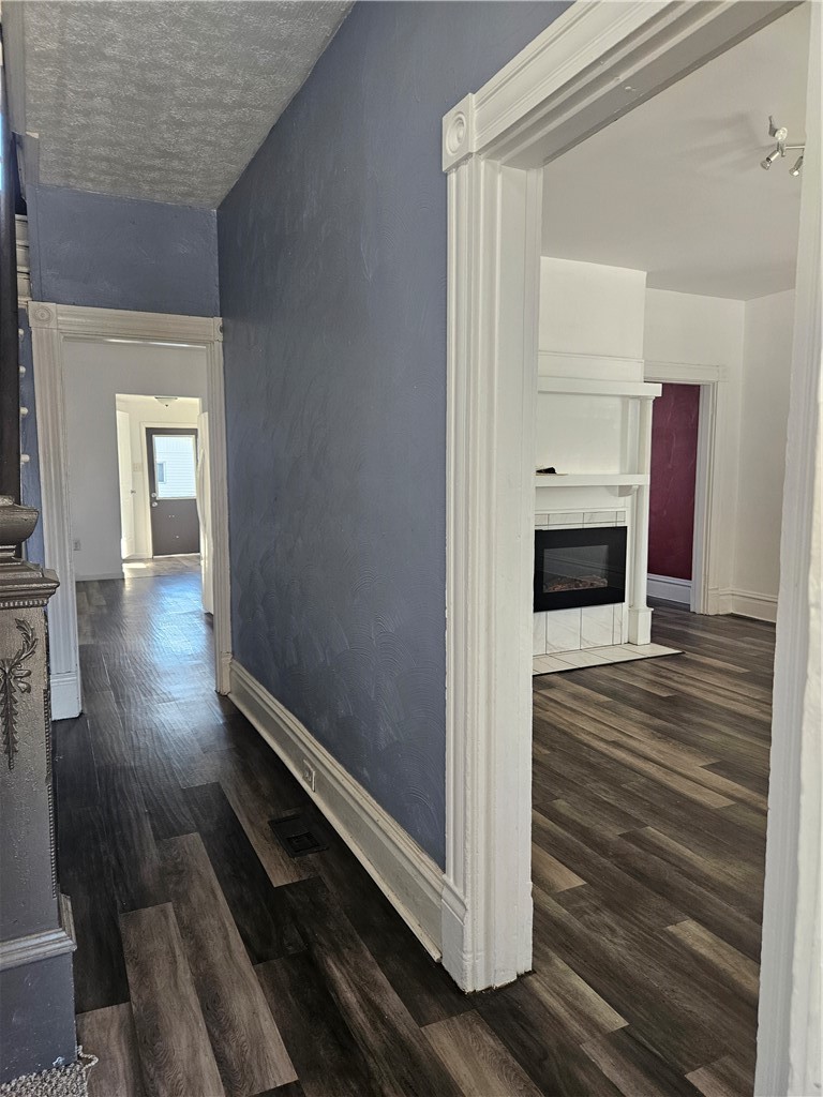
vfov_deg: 73.9
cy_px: 548
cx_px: 412
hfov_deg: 58.9
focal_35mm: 23
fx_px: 729
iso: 200
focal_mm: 5.4
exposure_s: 1/120
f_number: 1.8
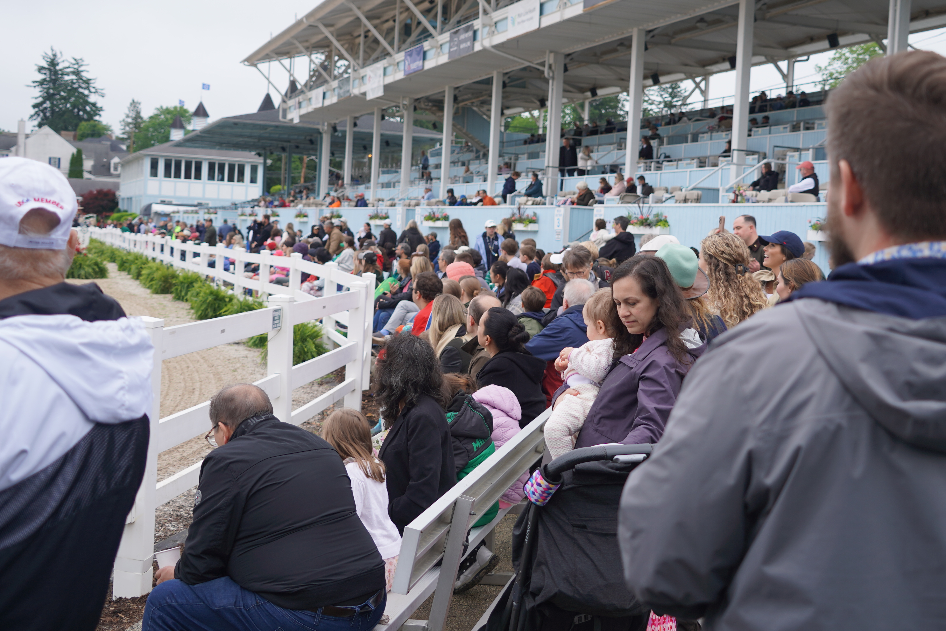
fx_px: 1235
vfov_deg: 28.6
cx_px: 519
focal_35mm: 47
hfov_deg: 41.9
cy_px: 255
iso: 100
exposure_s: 1/160
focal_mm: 36
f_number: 4
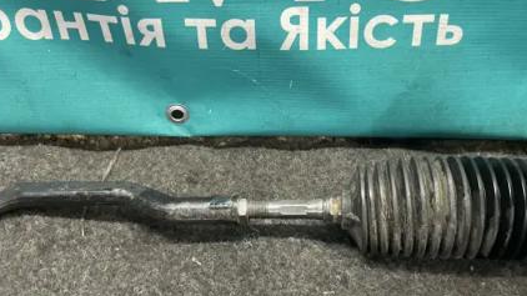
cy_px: 140
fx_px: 601
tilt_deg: -38.1
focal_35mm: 43
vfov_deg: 27.7
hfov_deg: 47.3
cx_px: 290
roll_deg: +0.4
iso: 250
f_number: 1.6
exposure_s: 1/50
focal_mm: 4.2
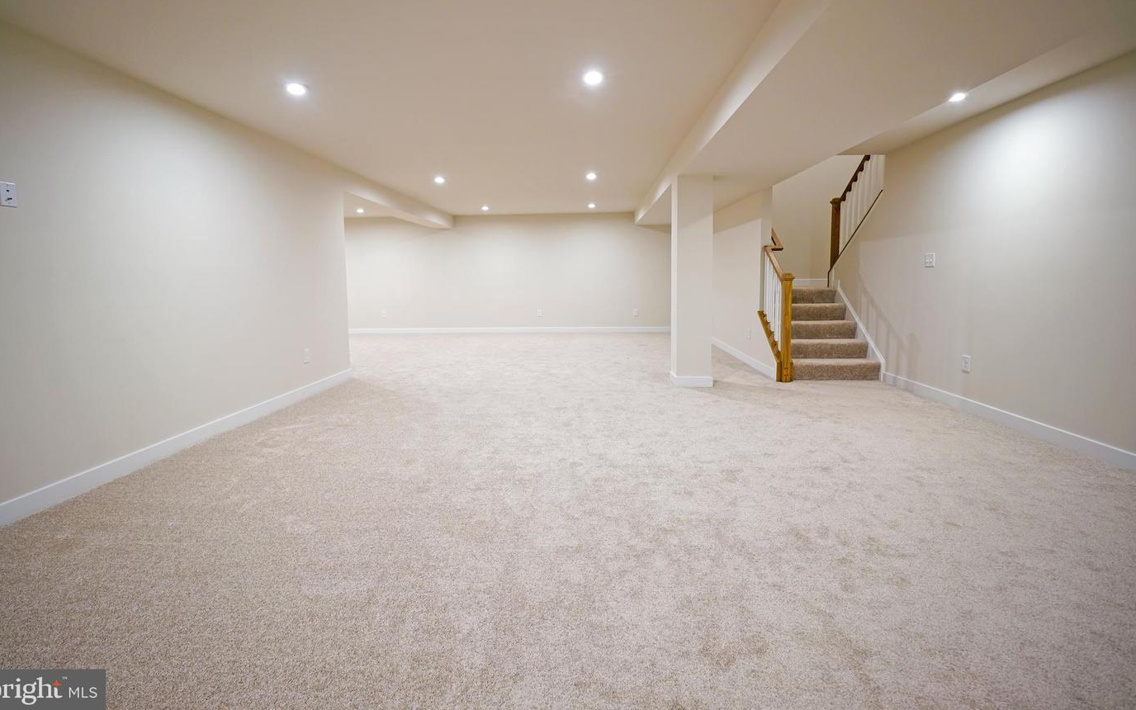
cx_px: 571
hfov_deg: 97.8
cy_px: 315
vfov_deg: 71.0
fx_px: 495
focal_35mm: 16
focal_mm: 10
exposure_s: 1/30
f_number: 2.8
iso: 320
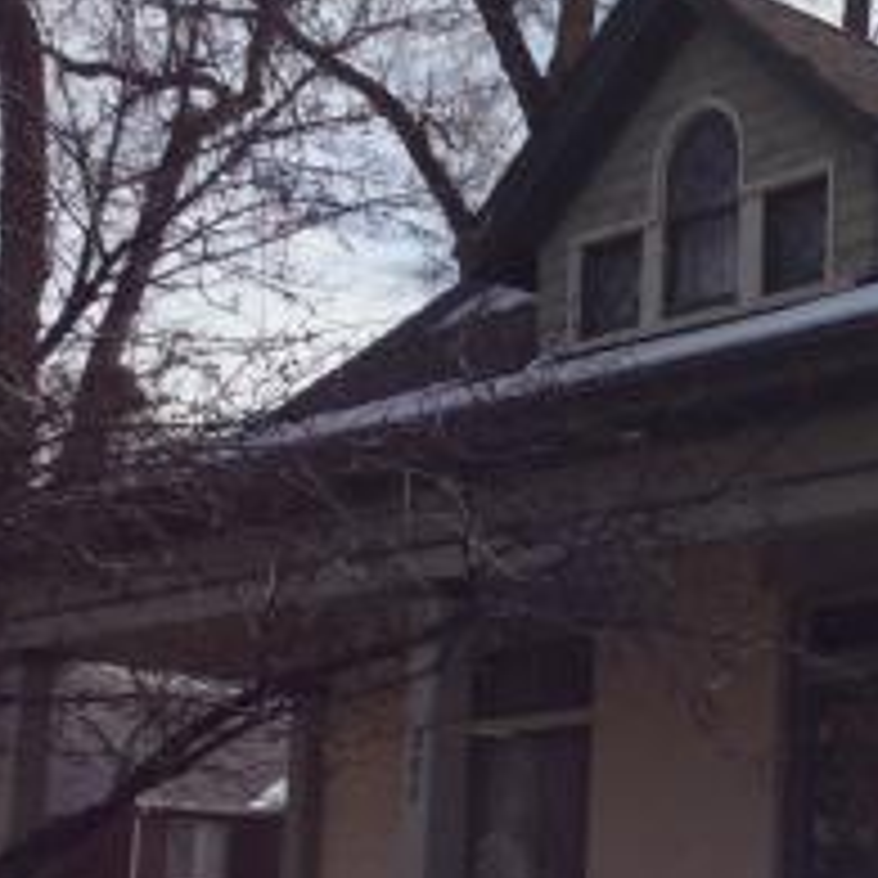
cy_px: 689
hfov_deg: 17.6
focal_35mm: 93
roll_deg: -0.6
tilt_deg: +6.3
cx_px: 1108
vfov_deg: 18.5
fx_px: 2669
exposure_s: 1/2604
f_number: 2.4
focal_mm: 3.3
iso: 32
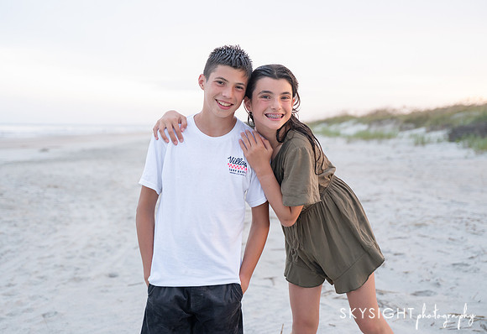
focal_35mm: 49
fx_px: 672
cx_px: 230
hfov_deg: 39.8
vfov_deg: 27.9
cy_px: 162
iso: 2000
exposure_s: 1/40
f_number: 2.8
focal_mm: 47
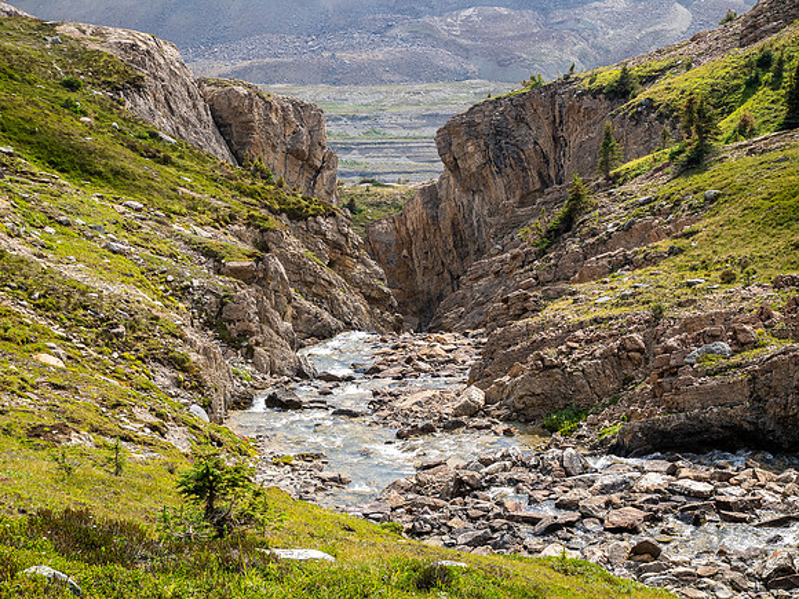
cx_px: 400
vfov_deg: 22.9
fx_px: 1477
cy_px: 300
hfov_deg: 30.3
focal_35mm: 64
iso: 200
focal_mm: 32
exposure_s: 1/100
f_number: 8
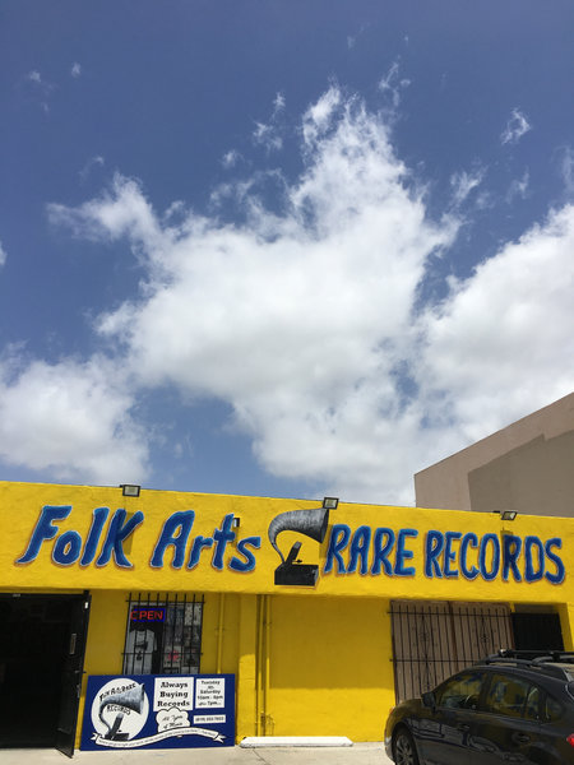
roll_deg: -0.2
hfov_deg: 48.2
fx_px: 641
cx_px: 287
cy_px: 382
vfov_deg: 61.7
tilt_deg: +24.6
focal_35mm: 29
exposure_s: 1/3846
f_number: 2.2
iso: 25
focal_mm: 4.15
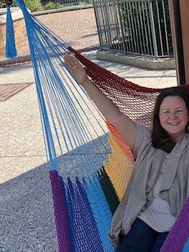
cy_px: 137
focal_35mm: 56
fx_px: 408
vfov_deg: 34.3
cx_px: 136
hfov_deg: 25.9
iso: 20
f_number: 1.8
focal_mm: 3.99
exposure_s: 1/615
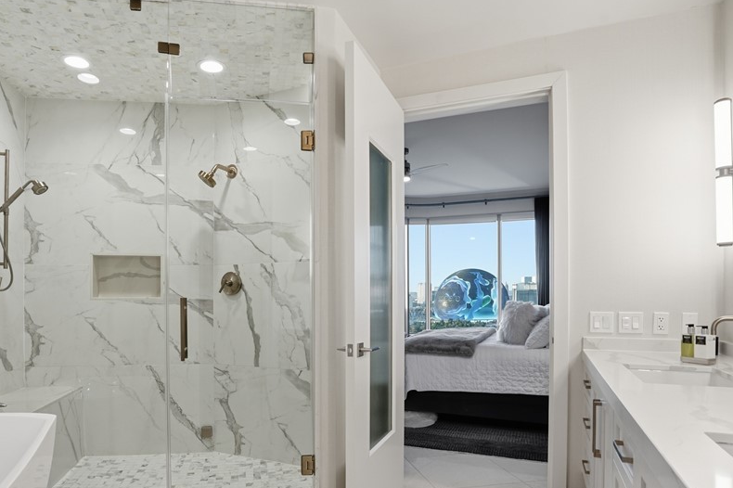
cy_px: 310
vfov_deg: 56.4
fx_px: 448
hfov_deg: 78.4
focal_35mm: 22
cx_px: 333
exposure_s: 1/125
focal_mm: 16
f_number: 8
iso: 400
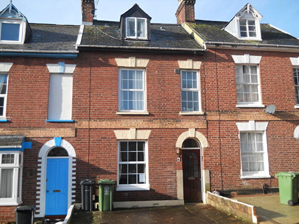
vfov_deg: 35.1
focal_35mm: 41
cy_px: 112
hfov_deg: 45.8
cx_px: 150
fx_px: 354
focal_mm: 6.72
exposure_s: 1/160
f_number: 5.5
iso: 80
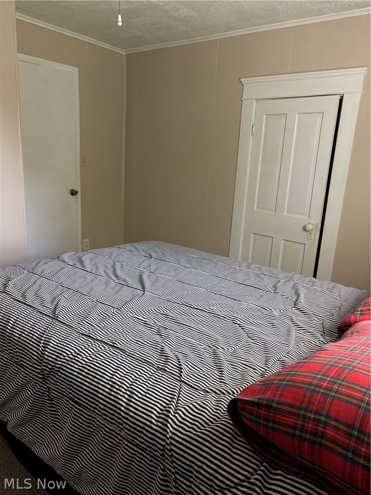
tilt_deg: -14.2
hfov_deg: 53.1
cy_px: 248
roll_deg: -3.2
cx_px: 186
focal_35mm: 26
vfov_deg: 67.3
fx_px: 372
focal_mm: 5.96
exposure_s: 1/60
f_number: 1.6
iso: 160
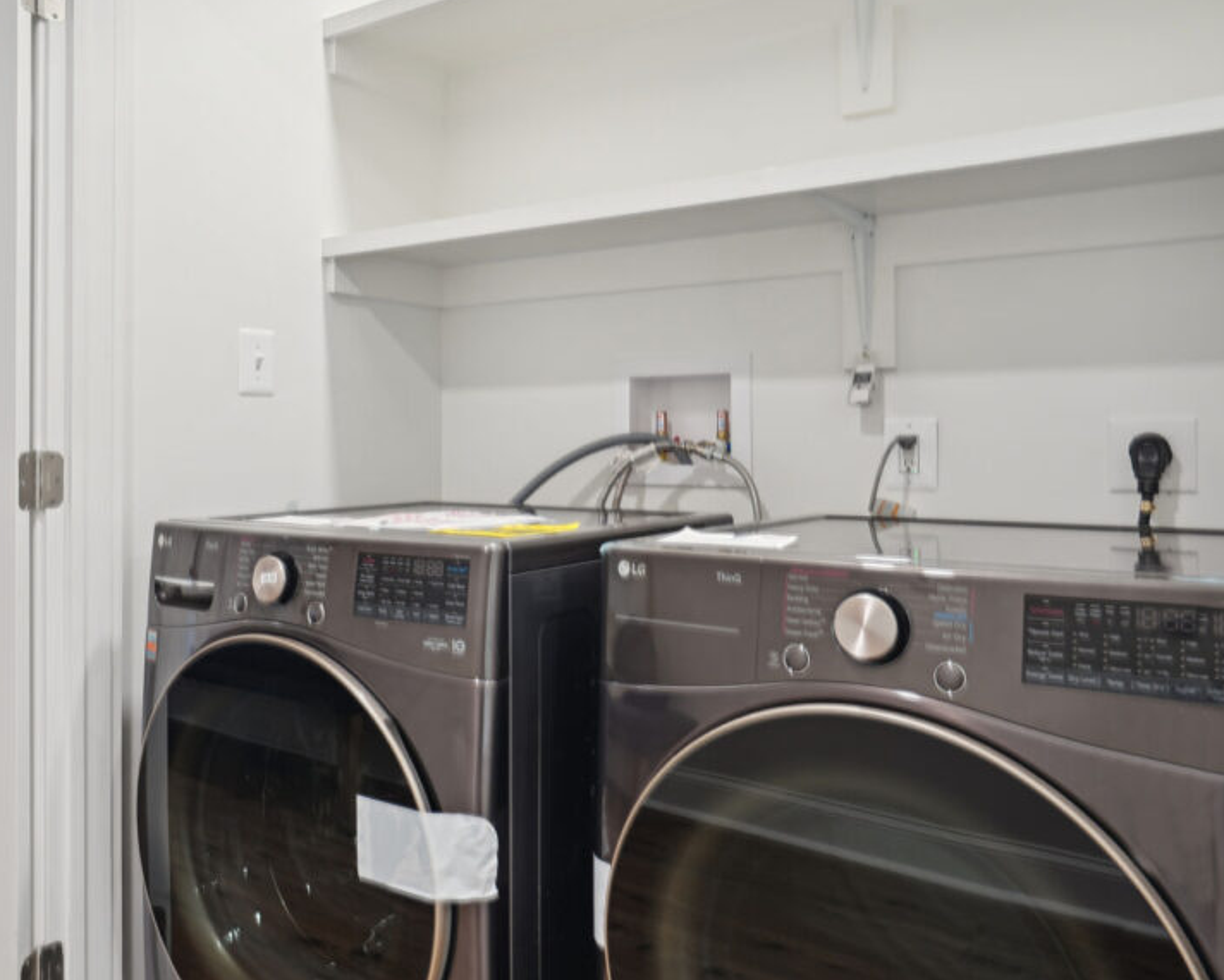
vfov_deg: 52.9
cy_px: 579
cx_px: 471
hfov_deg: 63.3
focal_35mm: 27
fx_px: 978
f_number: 8
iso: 200
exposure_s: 1/6
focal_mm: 20
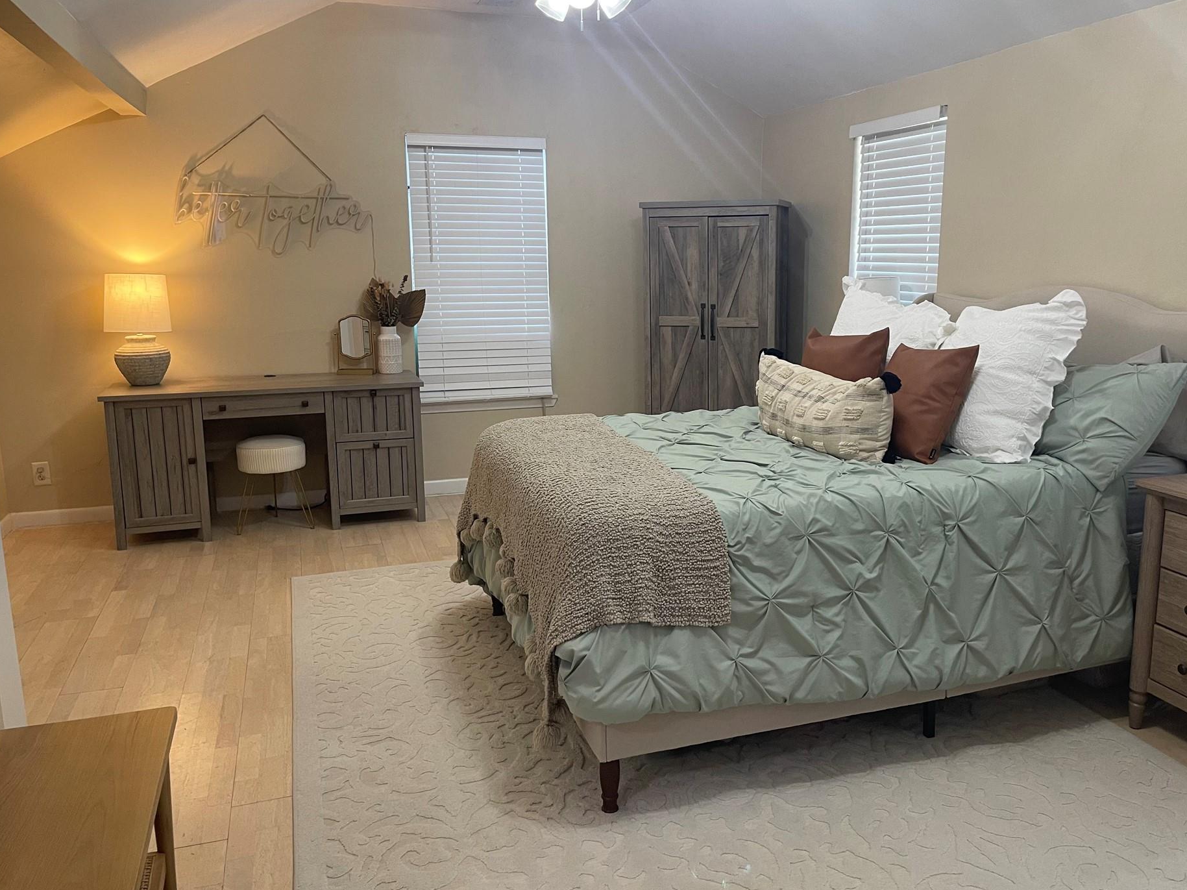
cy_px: 426
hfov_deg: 63.3
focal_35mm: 28
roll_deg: +0.2
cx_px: 648
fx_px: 960
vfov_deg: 49.7
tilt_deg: -11.1
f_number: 1.6
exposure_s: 1/60
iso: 125
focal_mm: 5.1
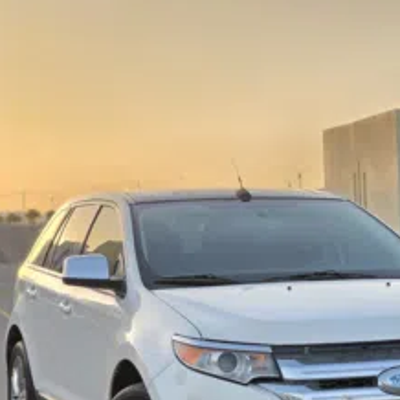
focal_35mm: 112
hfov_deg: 15.5
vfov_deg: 15.5
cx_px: 272
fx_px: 1464
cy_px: 261
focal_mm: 7.9
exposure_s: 1/203
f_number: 2.4
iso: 50
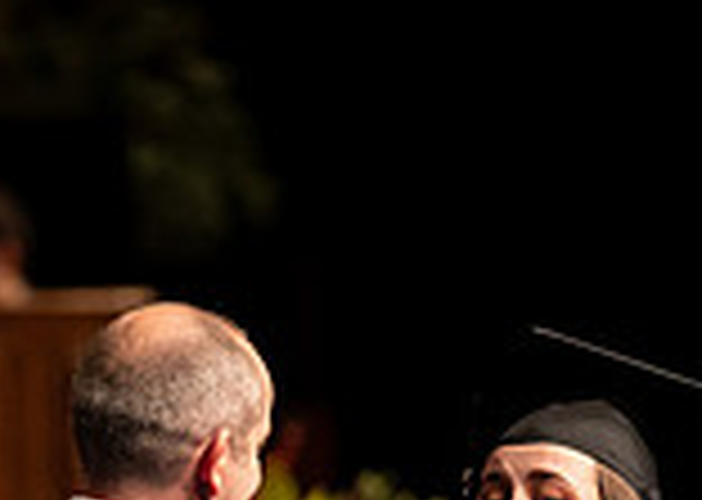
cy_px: 812
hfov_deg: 2.4
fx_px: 16706
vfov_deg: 1.7
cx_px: -140
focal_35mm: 839
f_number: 2.8
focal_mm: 200
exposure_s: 1/200
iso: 1250
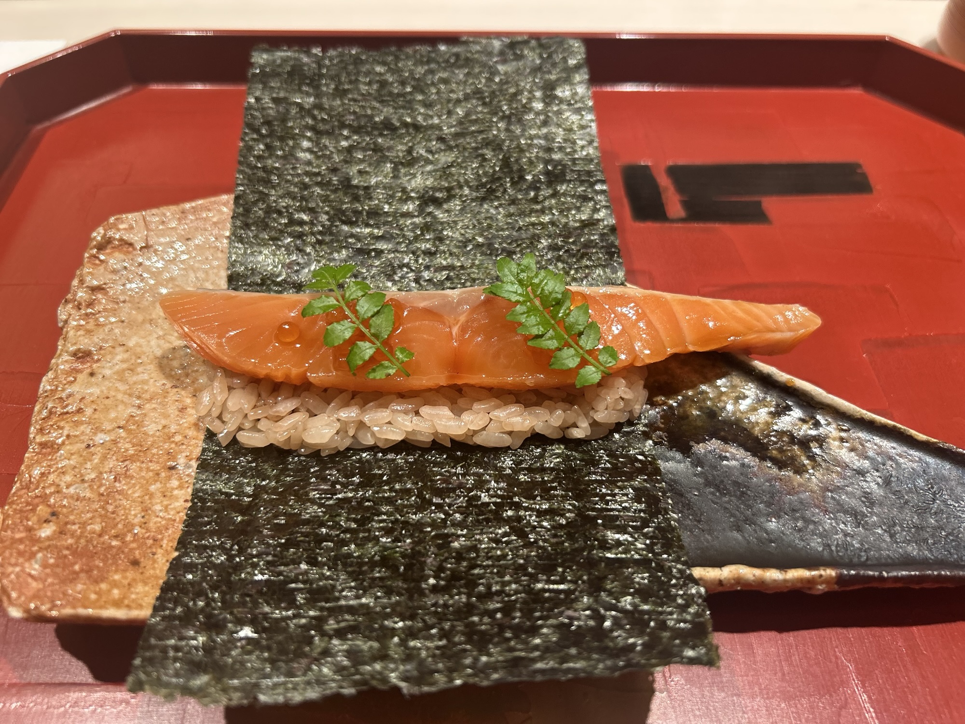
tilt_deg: -50.8
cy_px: 362
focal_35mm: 26
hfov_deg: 67.3
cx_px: 482
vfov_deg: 53.1
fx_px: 725
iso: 125
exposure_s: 1/100
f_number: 1.5
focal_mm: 5.7
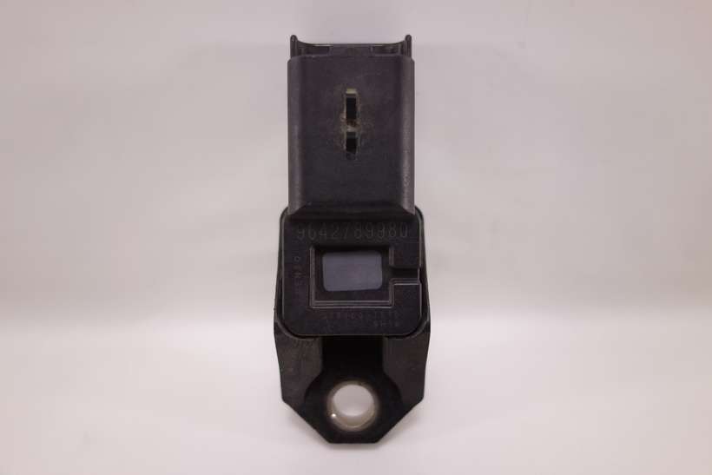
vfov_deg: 46.4
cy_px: 238
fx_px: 554
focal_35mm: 28
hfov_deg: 65.5
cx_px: 356
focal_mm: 10.4
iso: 125
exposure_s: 1/100
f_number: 2.5
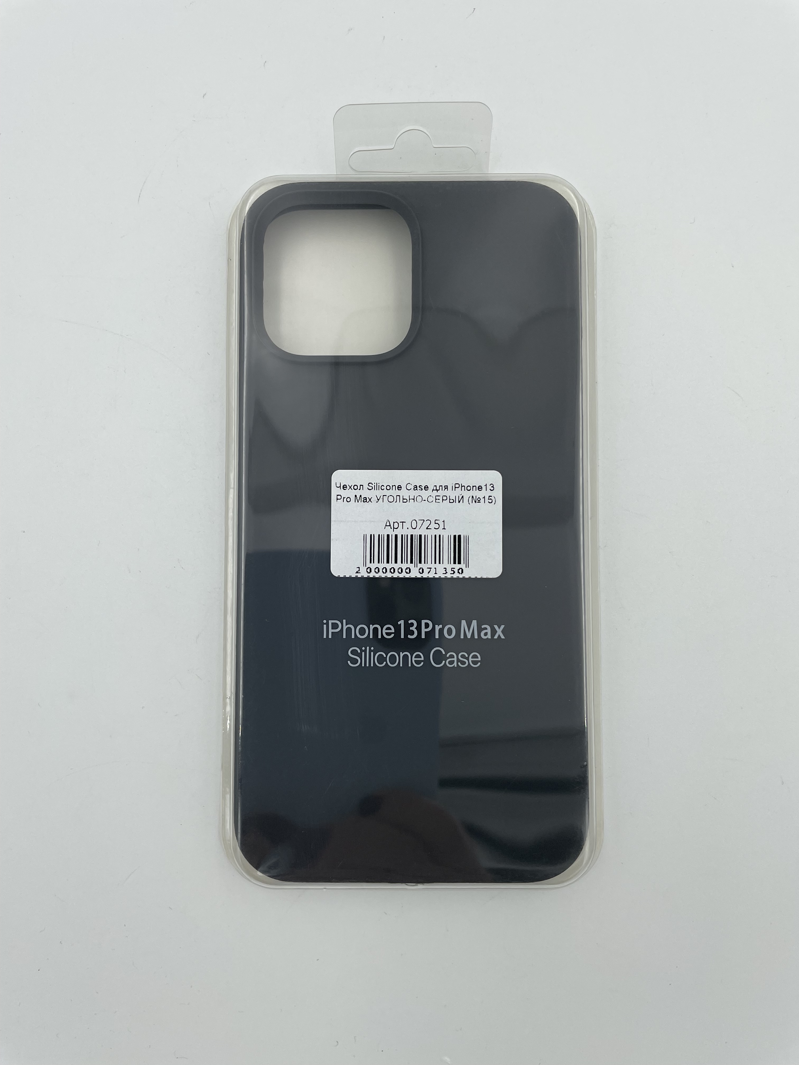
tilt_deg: -88.7
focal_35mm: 26
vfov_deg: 67.3
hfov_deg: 53.1
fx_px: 800
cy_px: 532
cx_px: 400
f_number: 1.6
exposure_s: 1/1642
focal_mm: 4.2
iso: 32
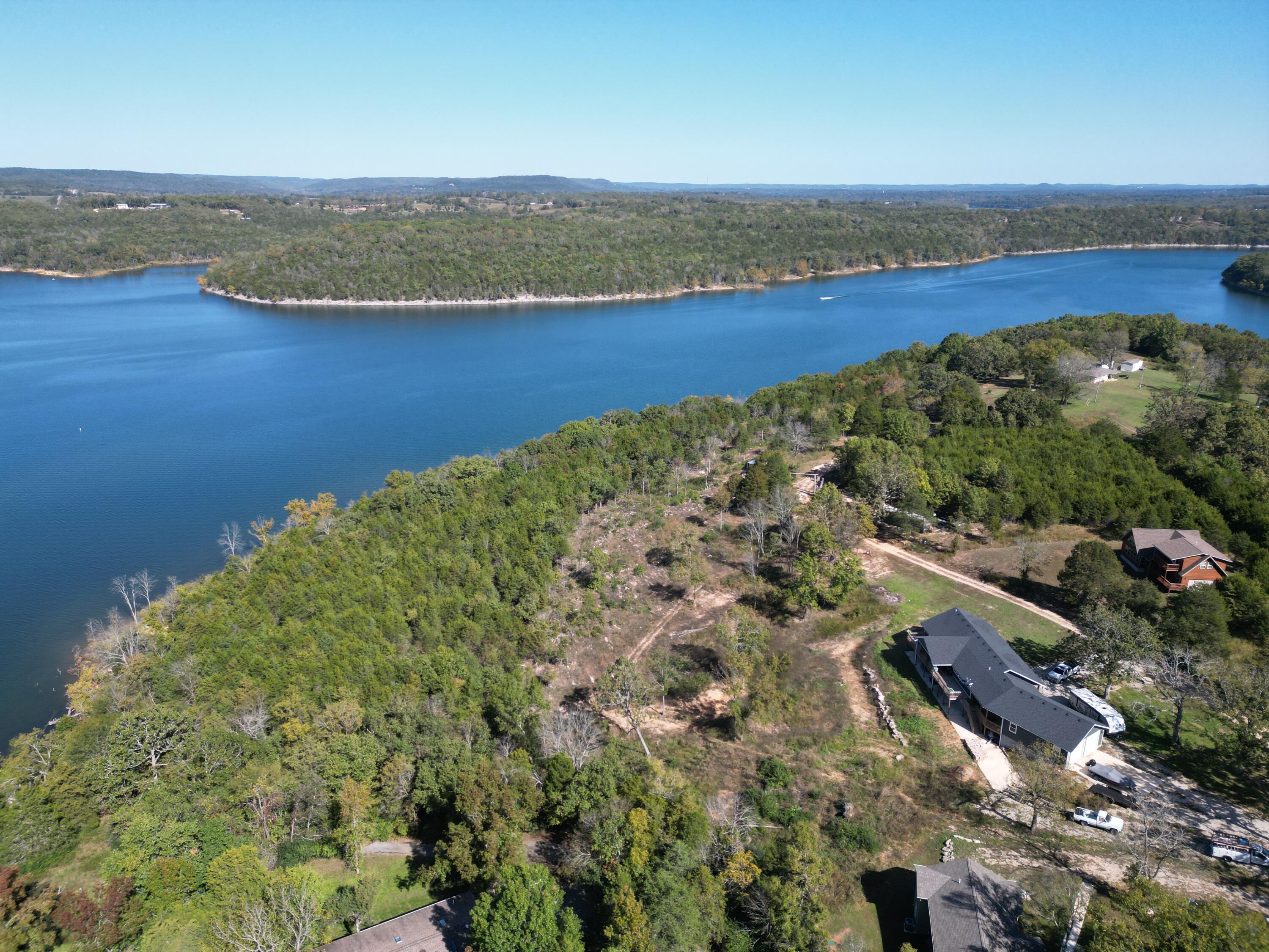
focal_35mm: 24
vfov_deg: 56.8
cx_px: 634
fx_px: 880
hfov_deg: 71.6
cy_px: 476
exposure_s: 1/2500
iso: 150
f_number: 1.7
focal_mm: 6.72
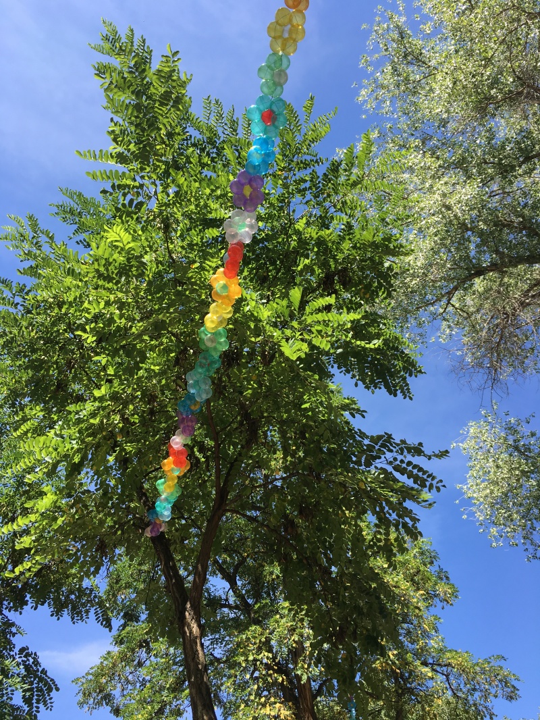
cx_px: 270
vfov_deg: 61.6
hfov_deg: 48.2
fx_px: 603
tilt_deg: +49.0
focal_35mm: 29
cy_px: 360
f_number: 2.2
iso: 25
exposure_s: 1/578
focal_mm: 4.15
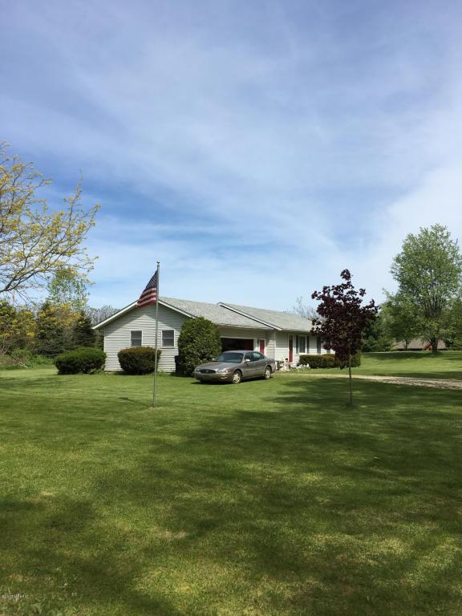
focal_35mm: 29
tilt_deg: +5.3
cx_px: 231
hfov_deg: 48.2
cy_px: 308
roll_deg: +0.9
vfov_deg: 61.7
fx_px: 516
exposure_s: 1/1672
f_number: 2.2
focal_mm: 4.15
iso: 25
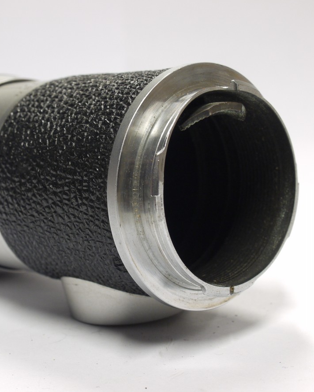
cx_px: 67
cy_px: 194
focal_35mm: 79
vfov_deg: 24.1
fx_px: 918
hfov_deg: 19.2
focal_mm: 30
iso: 400
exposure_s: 1/6
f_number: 9
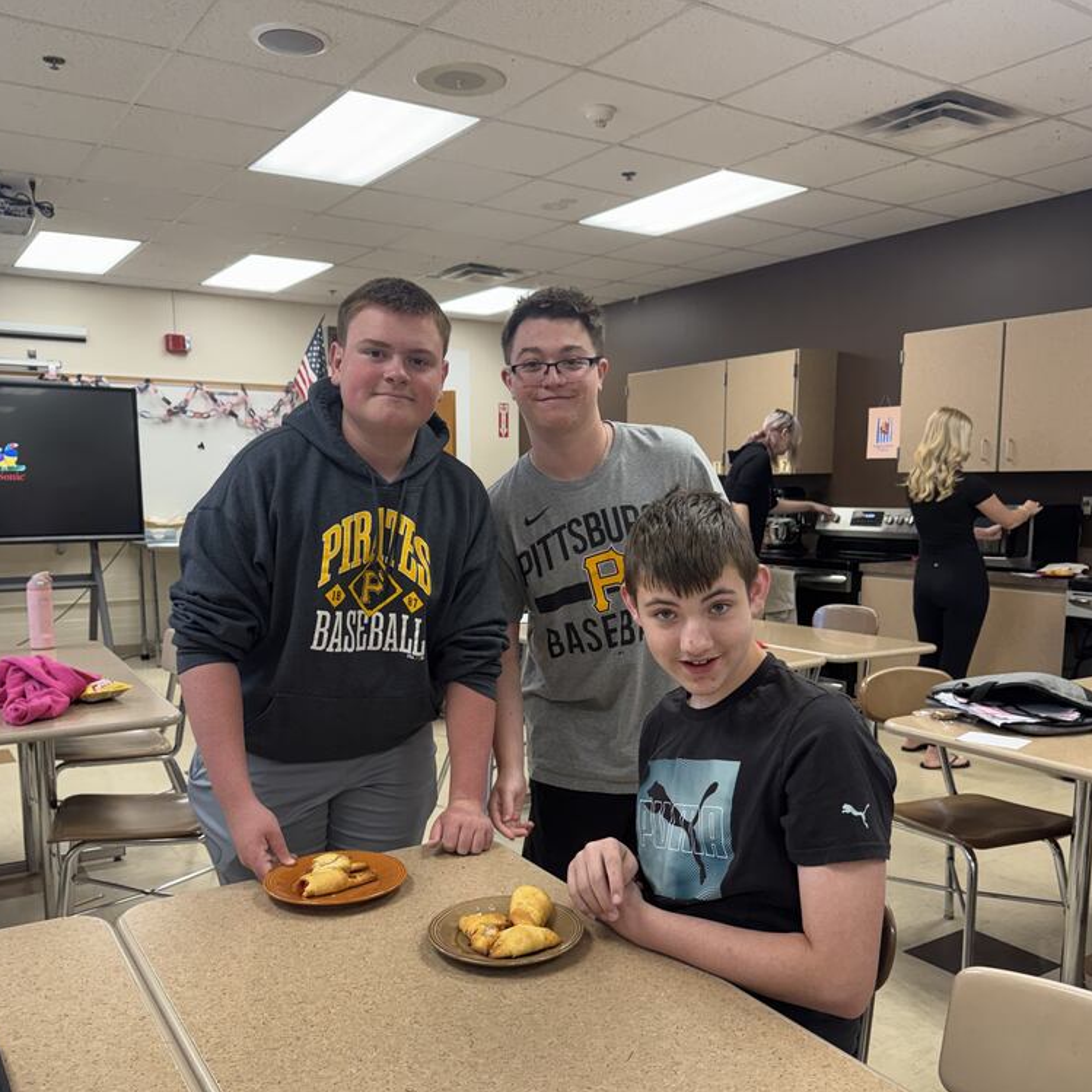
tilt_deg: -7.7
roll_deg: +0.4
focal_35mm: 29
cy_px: 628
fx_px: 1035
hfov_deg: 55.6
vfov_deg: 55.4
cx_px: 547
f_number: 1.78
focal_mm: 6.76
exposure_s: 1/120
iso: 200
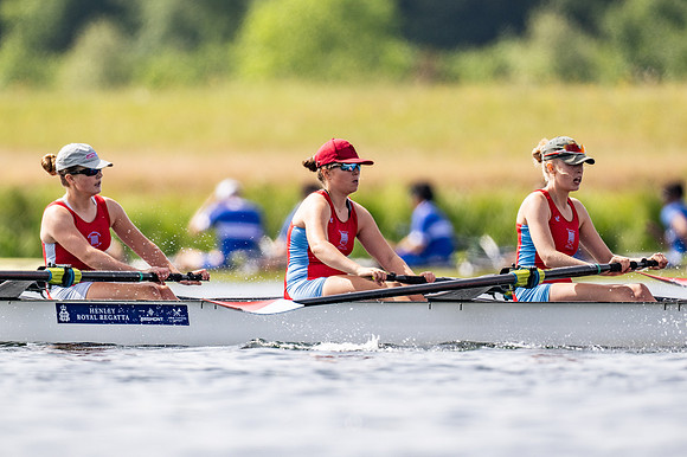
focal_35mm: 900
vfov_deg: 1.5
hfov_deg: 2.3
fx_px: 17165
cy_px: 228
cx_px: 344
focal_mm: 600
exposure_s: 1/2500
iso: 200
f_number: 4
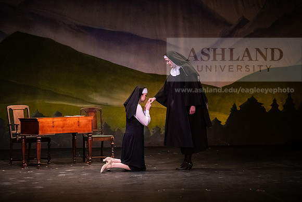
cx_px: 151
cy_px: 101
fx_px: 1024
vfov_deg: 11.2
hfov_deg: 16.8
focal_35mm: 122
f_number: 2.8
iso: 6400
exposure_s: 1/200
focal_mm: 122
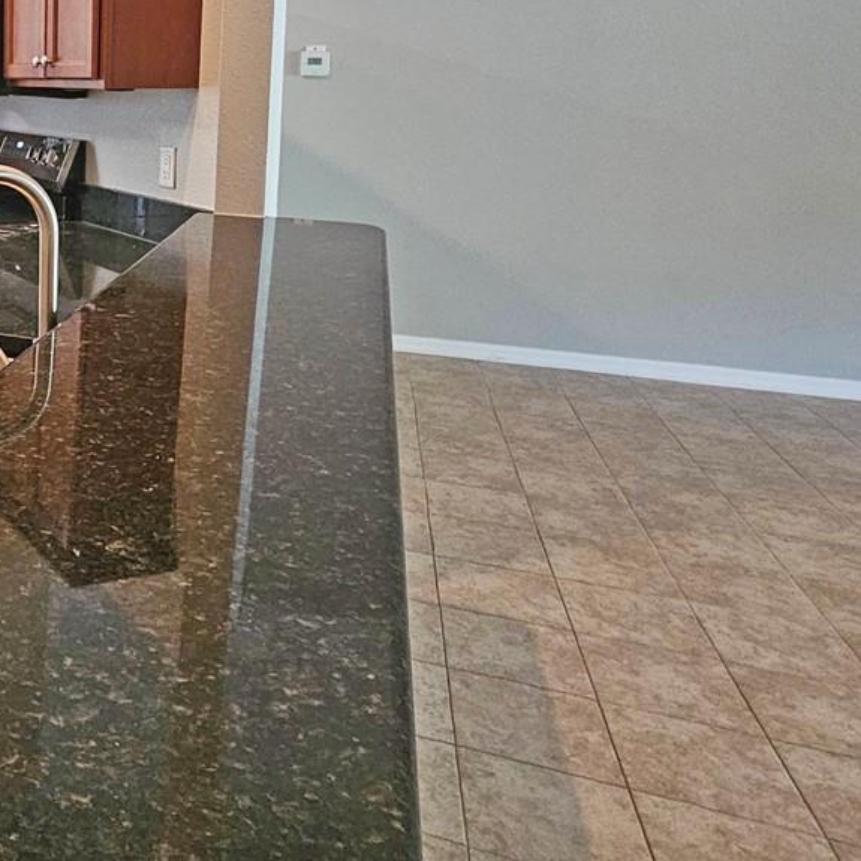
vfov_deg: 48.8
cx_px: -94
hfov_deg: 40.7
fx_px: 900
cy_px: 202
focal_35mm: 32
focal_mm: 2.2
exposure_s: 1/30
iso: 500
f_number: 2.2
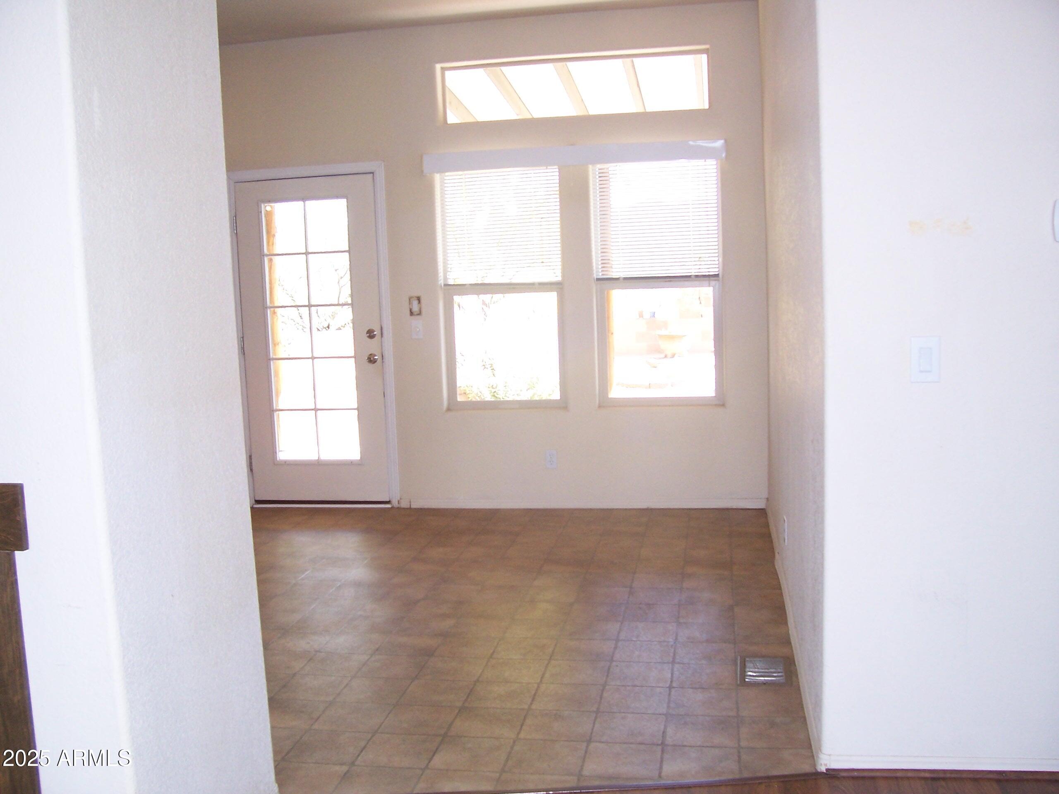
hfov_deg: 54.0
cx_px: 530
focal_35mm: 34
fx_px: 1040
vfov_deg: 41.8
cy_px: 397
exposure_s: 1/60
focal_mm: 5.6
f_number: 2.7
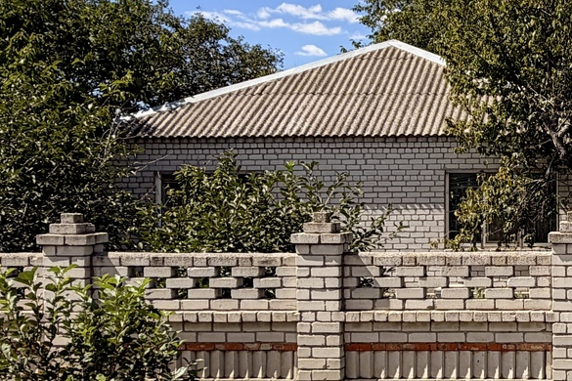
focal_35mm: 51
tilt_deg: +1.1
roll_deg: -0.1
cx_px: 621
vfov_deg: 26.5
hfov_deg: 34.0
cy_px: 198
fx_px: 810
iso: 20
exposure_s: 1/901
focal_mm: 2.22
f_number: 2.2
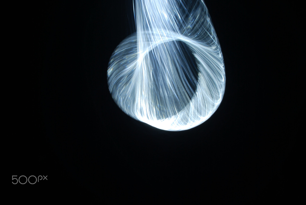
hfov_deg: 67.3
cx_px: 153
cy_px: 102
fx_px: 230
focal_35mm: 27
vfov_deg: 48.0
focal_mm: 18
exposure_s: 1.9
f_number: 22
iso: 100
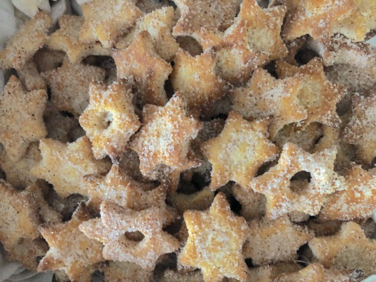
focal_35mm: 28
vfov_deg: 49.7
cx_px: 188
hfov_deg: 63.4
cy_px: 141
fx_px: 304
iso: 100
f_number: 1.8
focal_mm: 3.99
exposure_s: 1/4
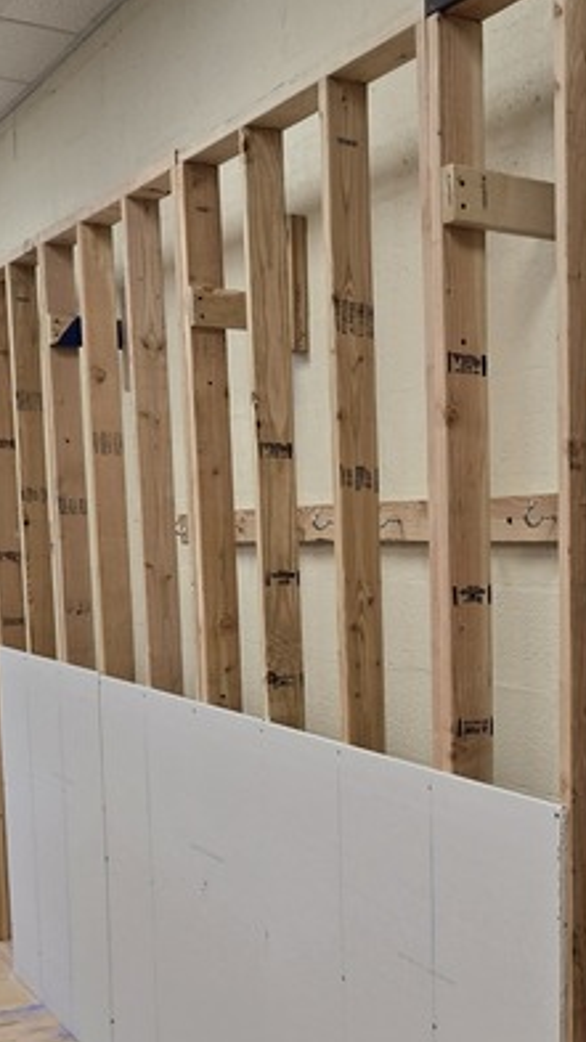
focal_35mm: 51
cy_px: 697
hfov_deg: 22.4
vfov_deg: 40.1
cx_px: 610
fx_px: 1409
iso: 100
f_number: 1.8
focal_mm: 5.4
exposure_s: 1/120
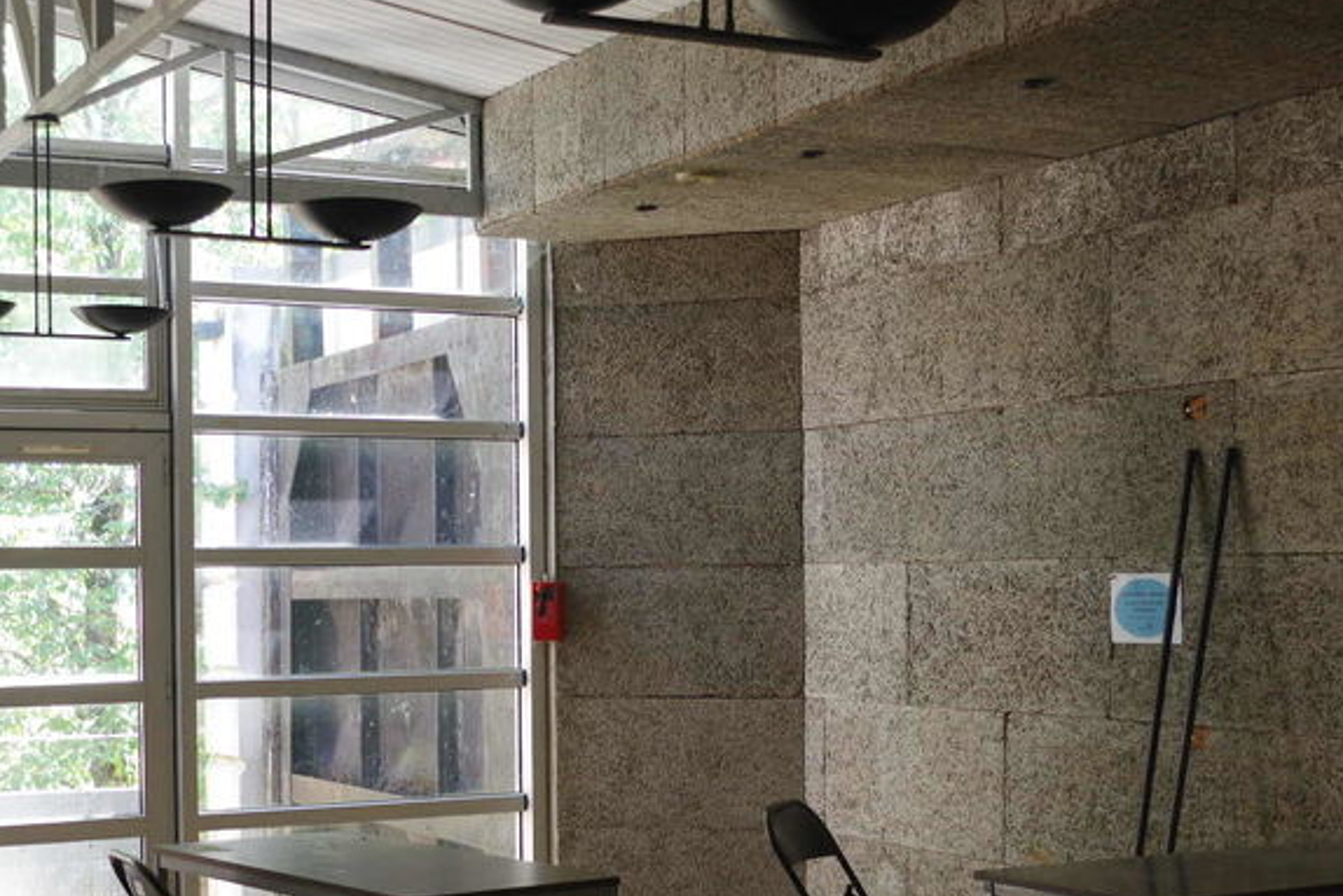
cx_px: 454
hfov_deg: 36.5
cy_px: 637
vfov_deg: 24.9
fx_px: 2015
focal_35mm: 54
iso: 400
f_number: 5.6
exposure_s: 1/50
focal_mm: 21
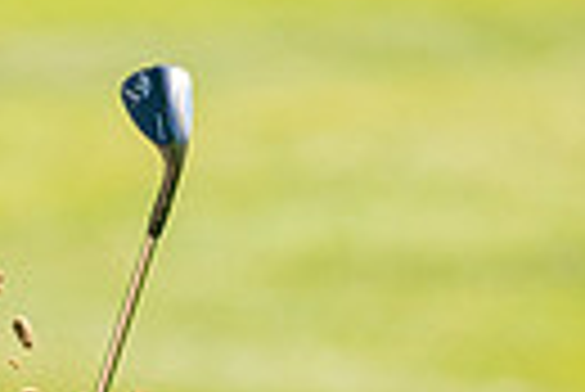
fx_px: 38181
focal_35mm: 2347
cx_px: -61
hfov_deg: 0.9
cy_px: 982
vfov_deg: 0.6
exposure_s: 1/2000
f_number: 4
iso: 250
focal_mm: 300
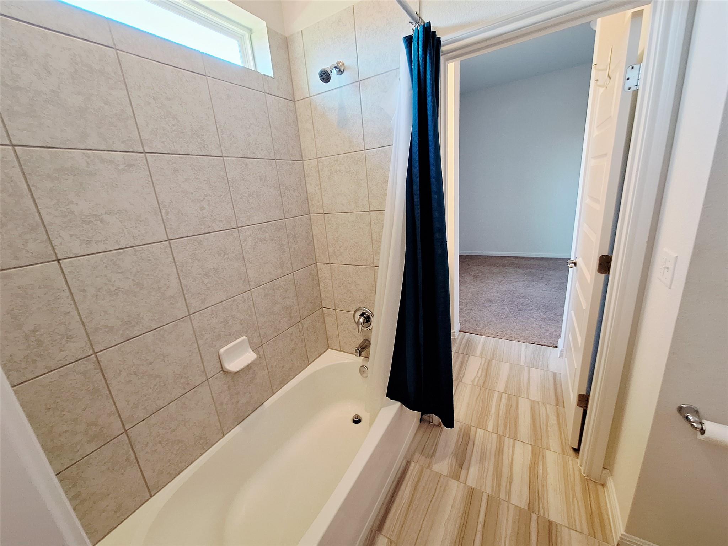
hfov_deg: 106.2
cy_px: 273
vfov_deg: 89.9
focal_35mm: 13
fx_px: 273
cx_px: 364
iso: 125
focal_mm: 1.74
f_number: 2.2
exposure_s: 1/40
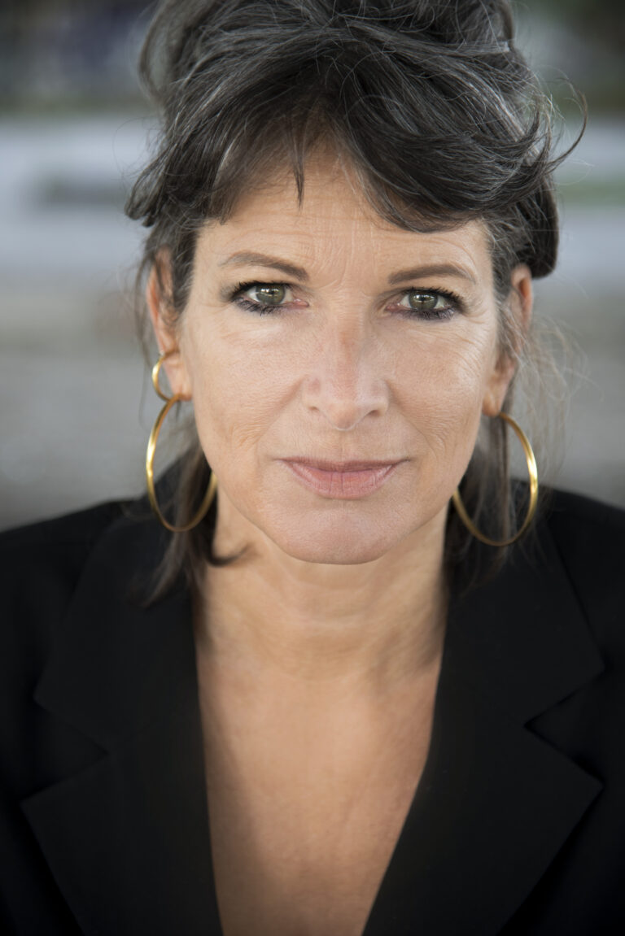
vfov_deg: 17.1
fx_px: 3123
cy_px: 468
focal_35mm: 120
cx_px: 312
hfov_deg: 11.4
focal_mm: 120
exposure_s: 1/320
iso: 500
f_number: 4
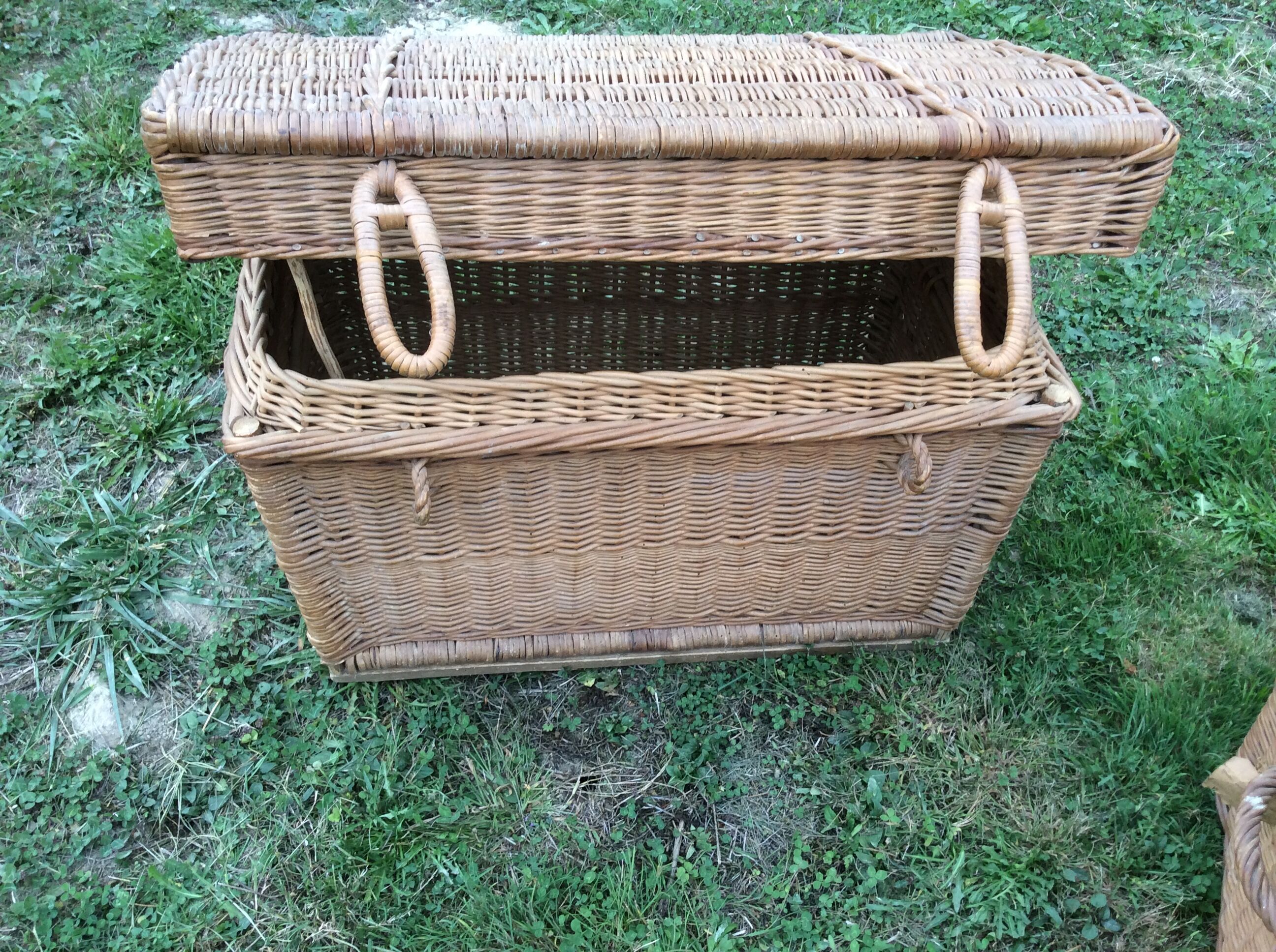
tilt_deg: -48.6
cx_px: 638
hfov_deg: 56.9
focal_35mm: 32
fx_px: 1178
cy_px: 476
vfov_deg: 44.1
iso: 40
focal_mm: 3.3
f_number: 2.4
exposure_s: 1/100
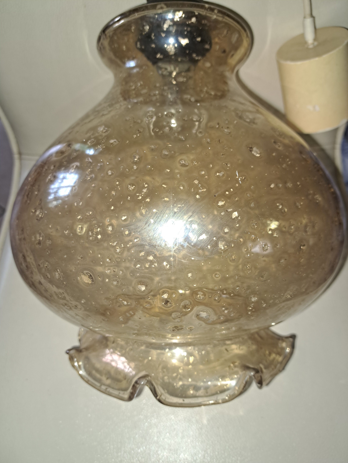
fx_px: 322
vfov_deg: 71.6
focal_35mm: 24
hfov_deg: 56.8
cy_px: 232
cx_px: 174
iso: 100
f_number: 1.8
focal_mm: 5.23
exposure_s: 1/60
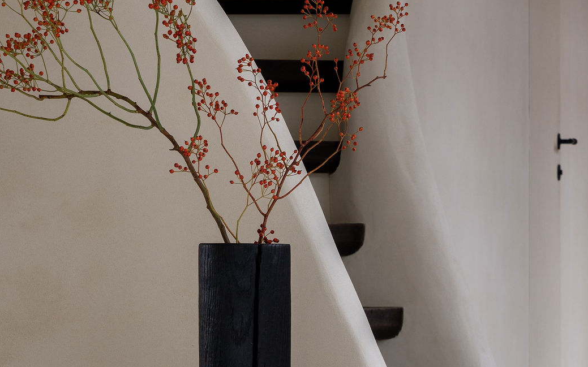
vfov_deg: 7.9
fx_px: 2644
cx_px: 420
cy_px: 371
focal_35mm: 165
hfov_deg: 12.7
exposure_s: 1/1.67
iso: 100
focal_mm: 78
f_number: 10
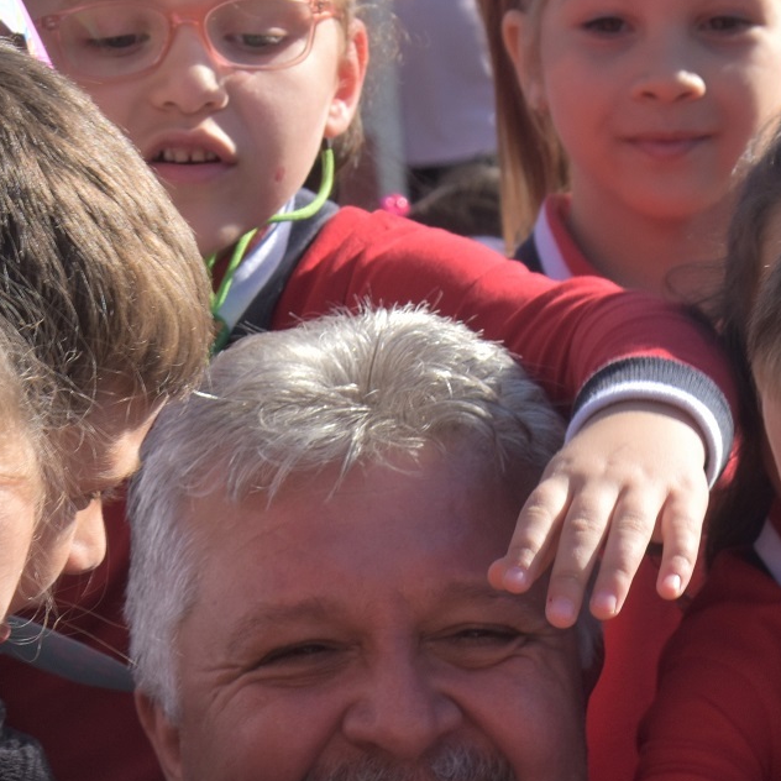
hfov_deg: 7.3
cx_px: 316
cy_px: 767
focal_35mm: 240
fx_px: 6126
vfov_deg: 7.3
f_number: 8
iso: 125
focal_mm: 62
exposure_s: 1/250
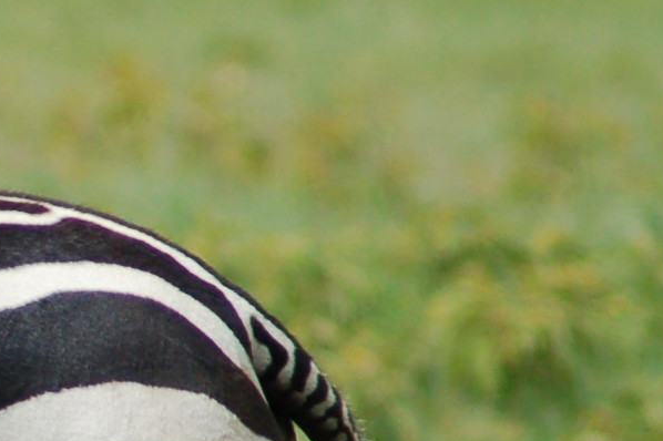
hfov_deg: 1.1
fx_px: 33314
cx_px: -602
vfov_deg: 0.8
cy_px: 443
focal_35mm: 1810
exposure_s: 1/2000
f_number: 5.6
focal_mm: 240
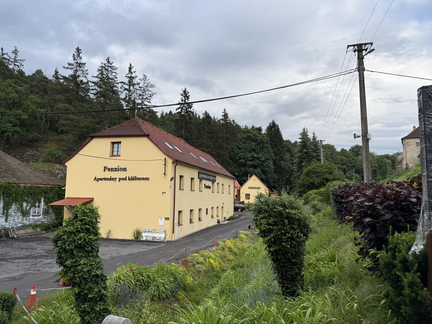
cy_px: 162
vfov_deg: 56.8
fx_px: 300
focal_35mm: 24
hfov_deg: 71.6
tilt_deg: +6.4
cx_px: 216
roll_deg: -1.1
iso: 80
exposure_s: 1/1018
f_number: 1.78
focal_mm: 6.76
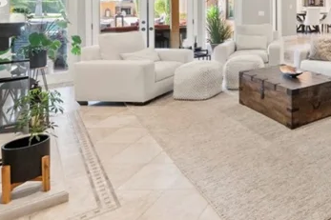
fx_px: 312
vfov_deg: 35.4
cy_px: 3
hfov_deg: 43.3
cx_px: 364
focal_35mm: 34
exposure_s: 1/8
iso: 1000
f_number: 8
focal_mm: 14
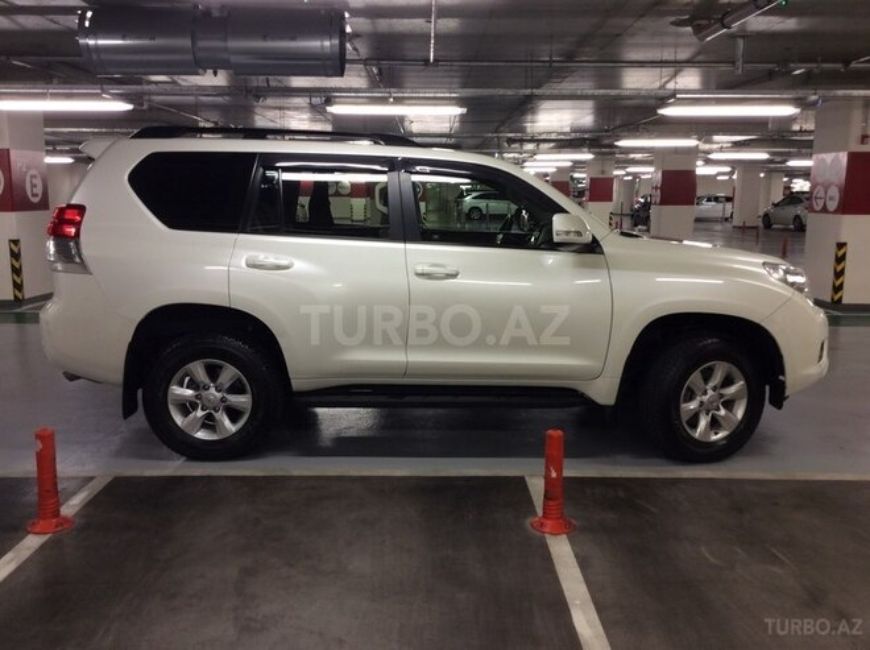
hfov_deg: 56.9
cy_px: 325
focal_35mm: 32
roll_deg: +1.1
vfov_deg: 44.1
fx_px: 803
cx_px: 435
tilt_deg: -10.1
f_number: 2.4
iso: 40
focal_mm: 3.3
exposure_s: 1/25
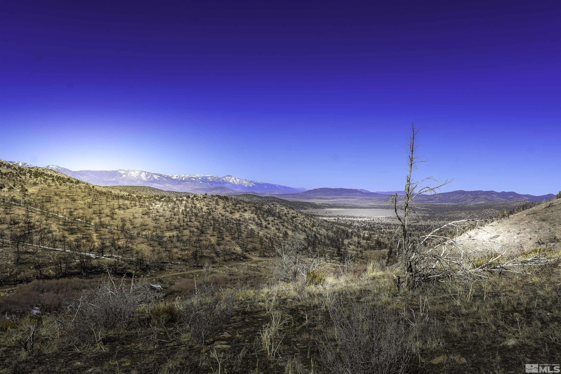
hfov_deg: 57.2
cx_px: 280
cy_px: 187
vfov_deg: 40.0
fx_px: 514
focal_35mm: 33
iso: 125
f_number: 8
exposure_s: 1/500
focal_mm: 22
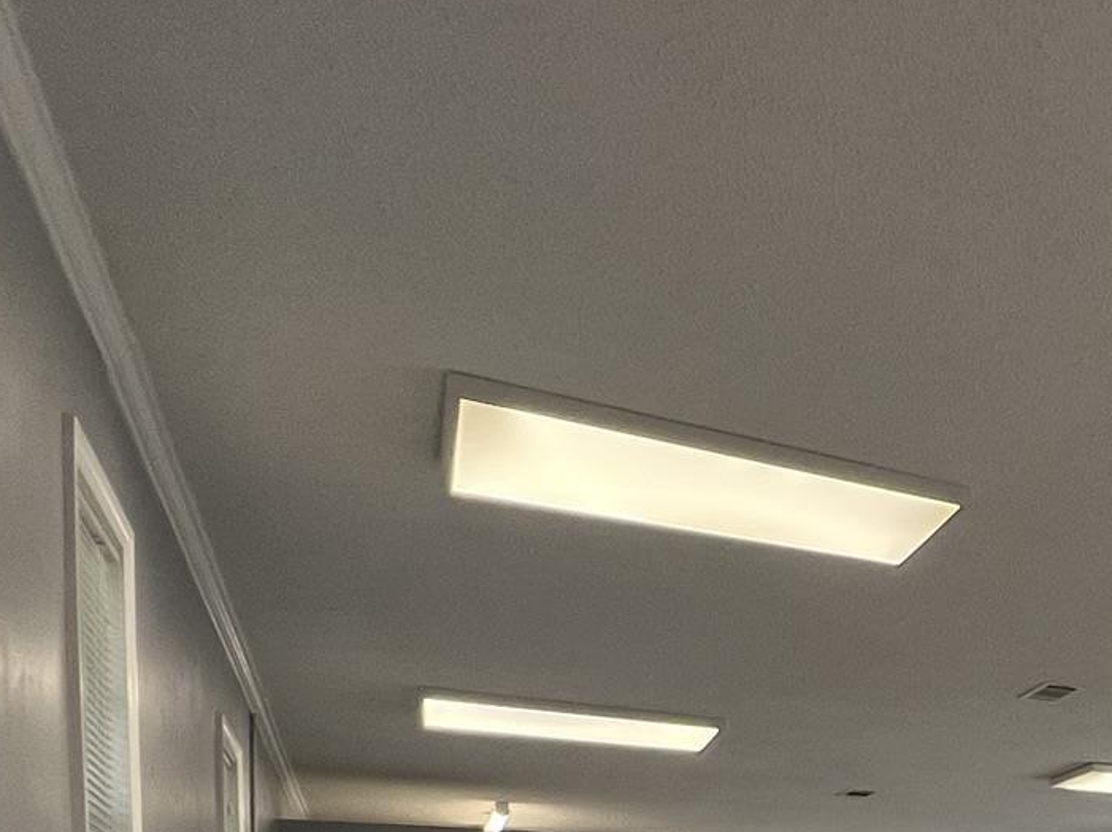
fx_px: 1220
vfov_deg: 30.7
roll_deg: +1.3
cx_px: 1353
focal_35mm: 38
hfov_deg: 36.8
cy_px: 1043
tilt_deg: -0.1
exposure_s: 1/99
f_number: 1.8
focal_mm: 1.57
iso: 80
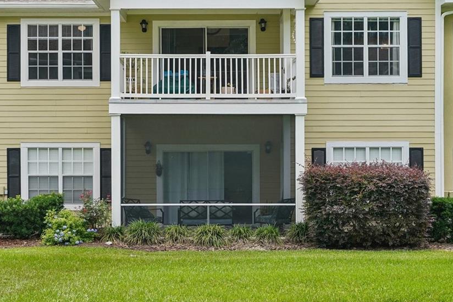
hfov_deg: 29.6
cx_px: 207
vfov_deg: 20.0
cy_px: 107
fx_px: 855
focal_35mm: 68
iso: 50
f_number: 8
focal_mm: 35
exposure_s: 1/60
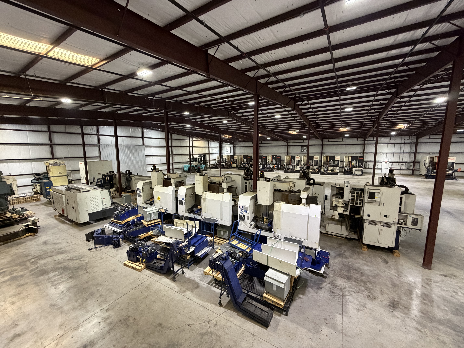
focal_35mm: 14
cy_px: 174
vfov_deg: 85.7
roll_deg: +0.9
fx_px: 188
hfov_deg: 102.1
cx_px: 232
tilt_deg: -7.3
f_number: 2.2
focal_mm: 2.22
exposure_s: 1/60
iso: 500
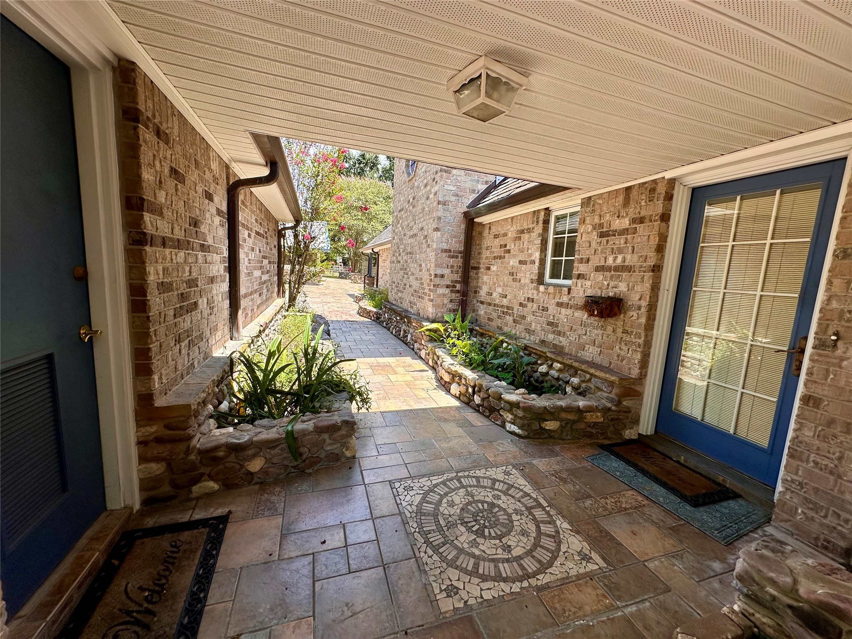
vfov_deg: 85.7
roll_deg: -3.9
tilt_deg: -7.5
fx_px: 345
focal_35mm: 14
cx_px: 426
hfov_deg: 102.1
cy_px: 320
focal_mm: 2.22
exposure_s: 1/409
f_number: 2.2
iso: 40
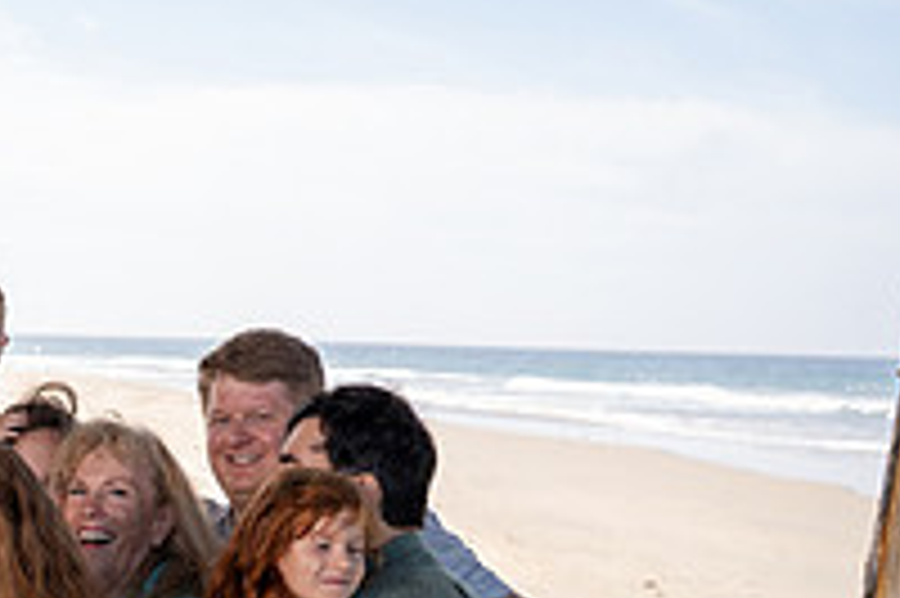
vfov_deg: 14.7
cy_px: 857
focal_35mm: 87
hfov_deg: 22.1
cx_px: -86
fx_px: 2173
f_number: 4
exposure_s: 1/640
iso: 160
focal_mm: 30
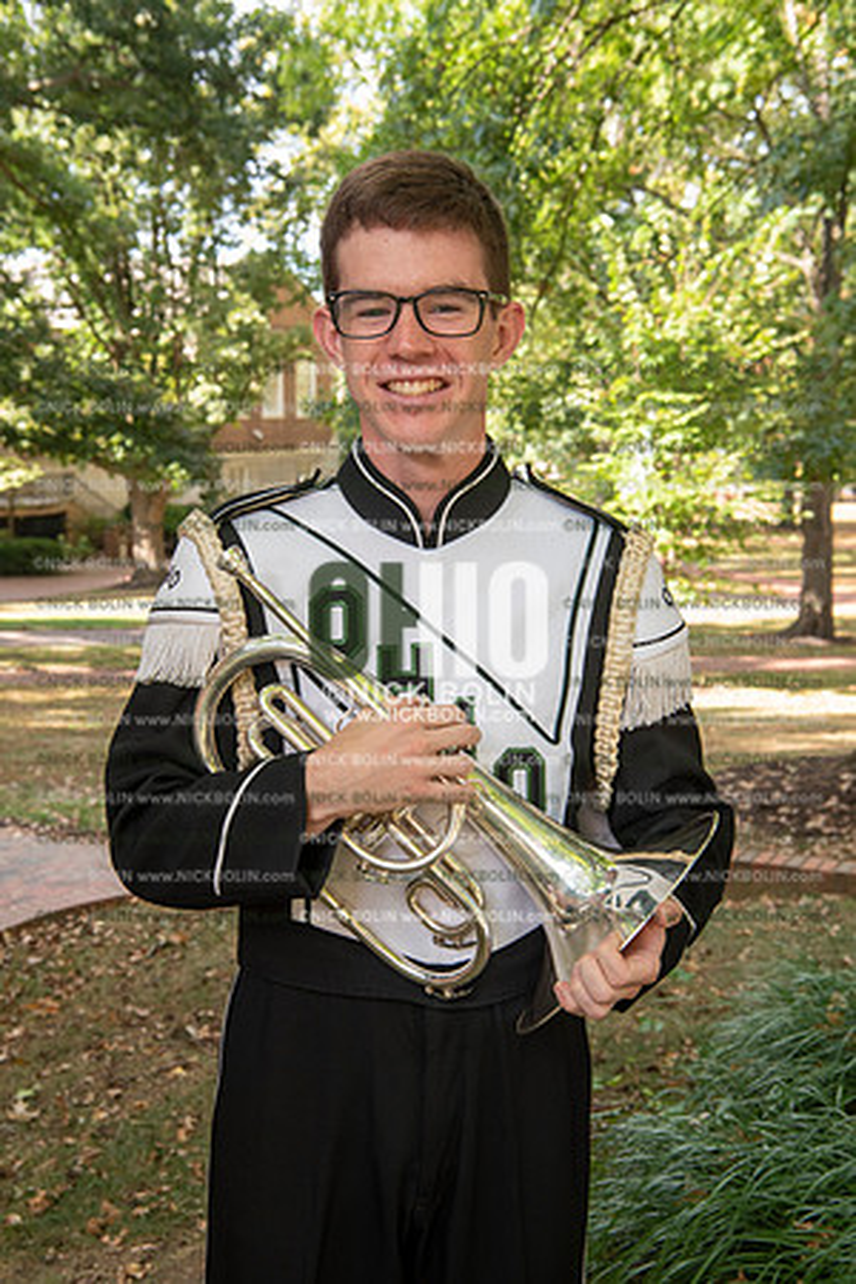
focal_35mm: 48
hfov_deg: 28.1
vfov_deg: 41.1
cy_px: 642
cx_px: 428
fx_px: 1712
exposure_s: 1/100
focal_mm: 48
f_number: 8
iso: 500
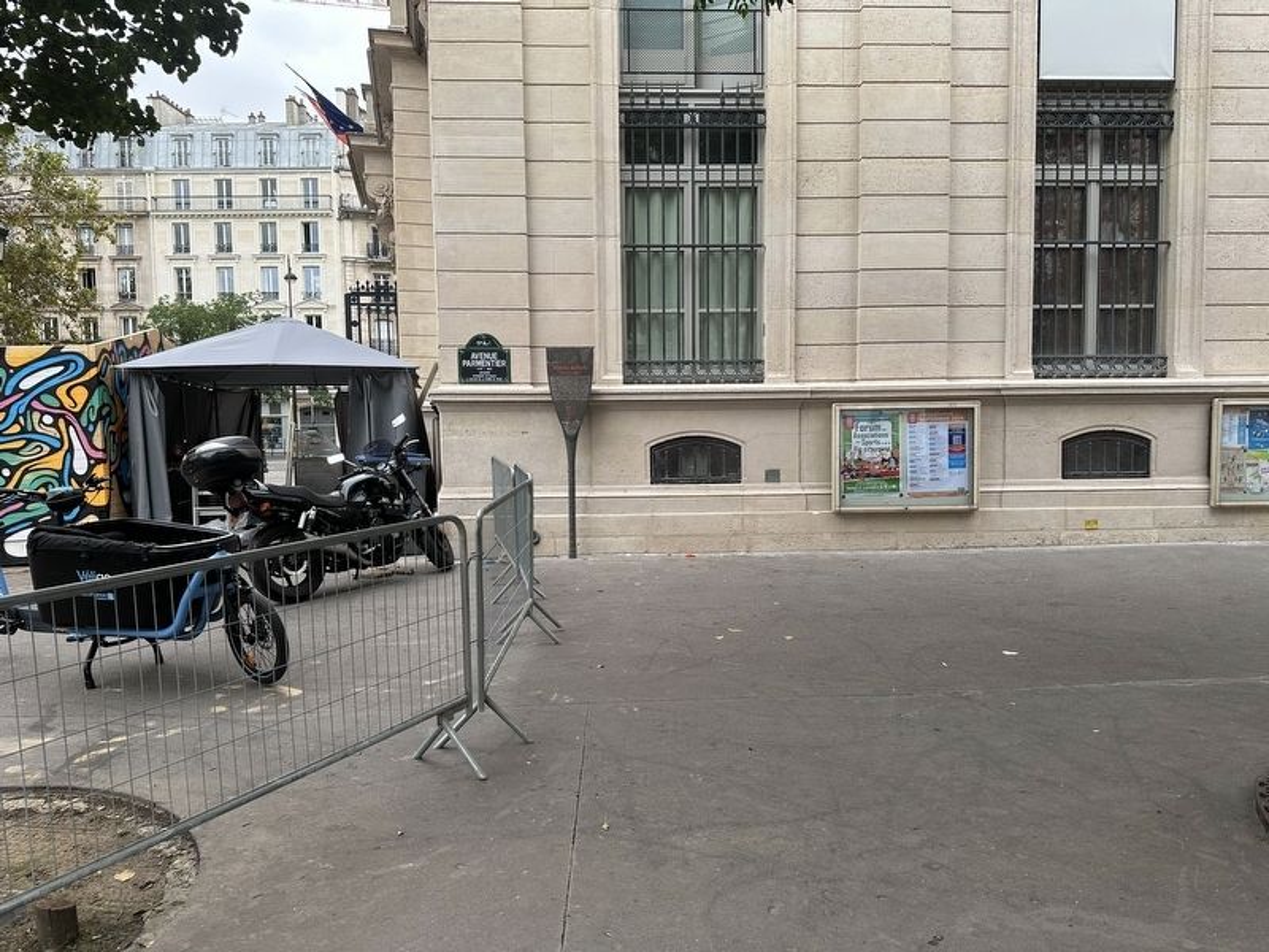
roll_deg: +0.9
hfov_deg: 71.6
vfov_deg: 56.8
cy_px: 476
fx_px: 880
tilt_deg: -3.6
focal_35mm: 24
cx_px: 634
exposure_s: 1/943
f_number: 1.78
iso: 80
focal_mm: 6.86
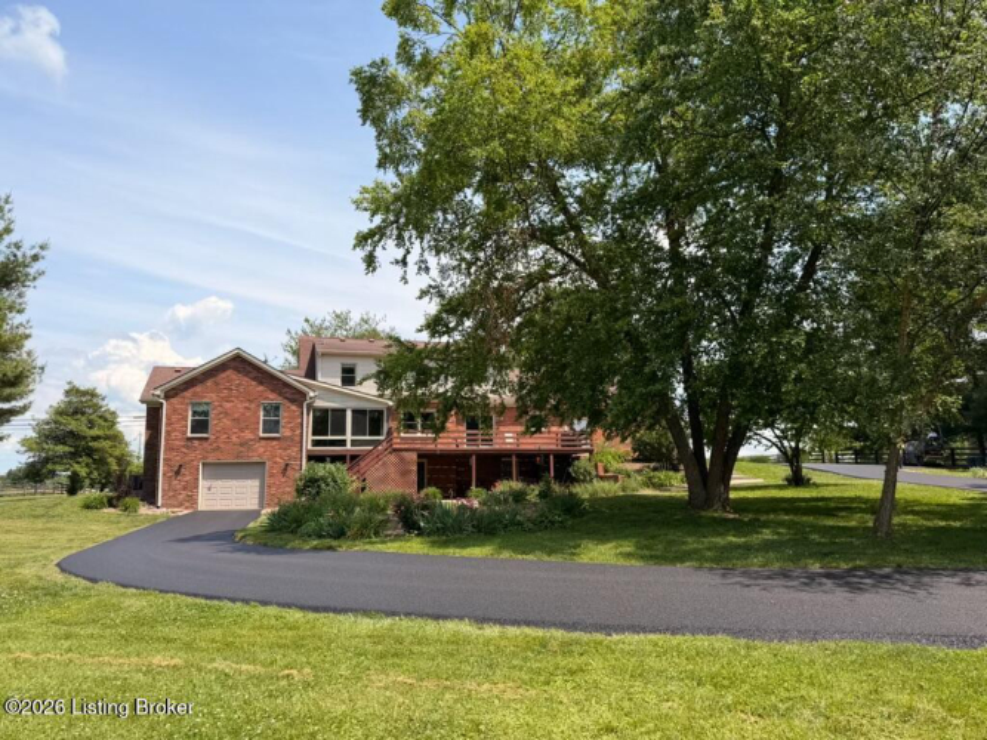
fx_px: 684
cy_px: 370
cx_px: 494
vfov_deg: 56.8
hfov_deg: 71.6
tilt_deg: +8.9
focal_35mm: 24
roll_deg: +1.5
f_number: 1.78
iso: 80
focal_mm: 6.76
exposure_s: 1/3953
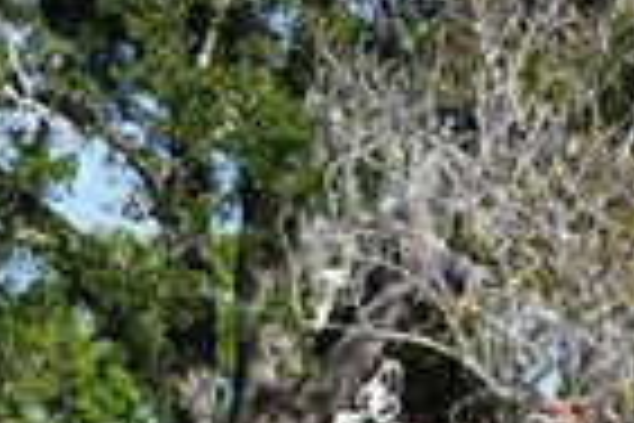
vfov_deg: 5.7
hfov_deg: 8.7
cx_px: 409
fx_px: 4156
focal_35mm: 236
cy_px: 729
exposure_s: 1/250
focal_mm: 26
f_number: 8
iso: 125
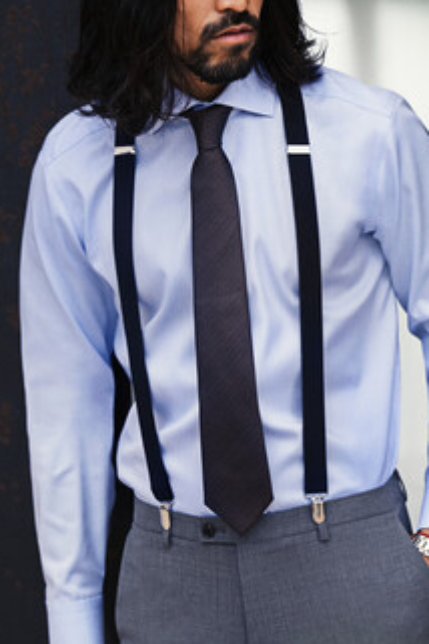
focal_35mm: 224
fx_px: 4004
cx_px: 258
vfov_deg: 9.2
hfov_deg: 6.1
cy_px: 288
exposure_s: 1/320
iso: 100
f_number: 3.2
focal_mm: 120
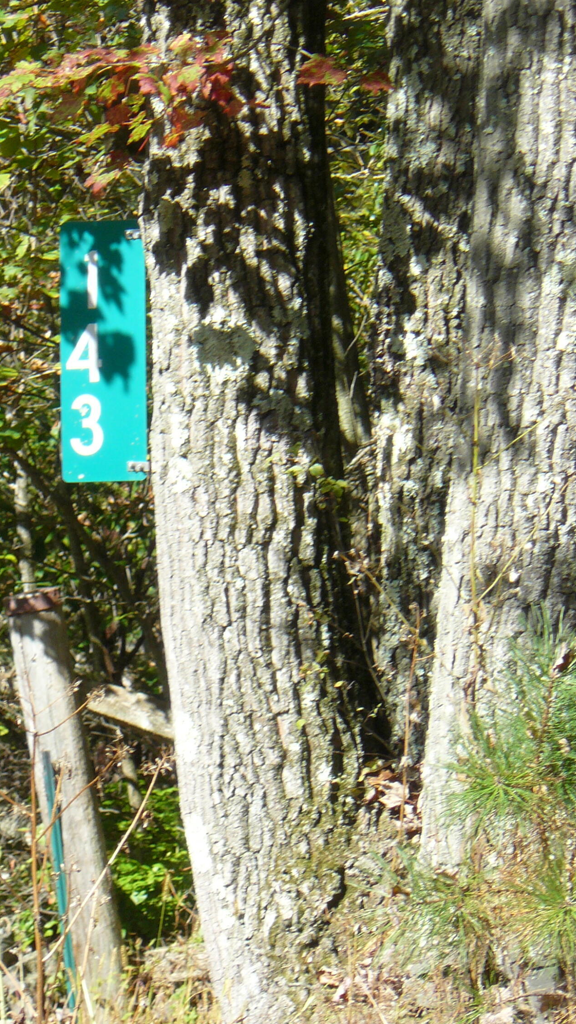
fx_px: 8551
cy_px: 511
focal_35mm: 315
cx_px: 209
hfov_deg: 3.9
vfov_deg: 6.9
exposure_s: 1/200
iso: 100
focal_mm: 35.9
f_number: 4.5
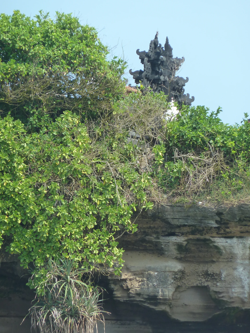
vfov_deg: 6.0
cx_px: 126
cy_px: 172
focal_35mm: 331
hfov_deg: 4.5
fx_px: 3187
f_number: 4.9
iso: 125
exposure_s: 1/200
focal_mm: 49.2
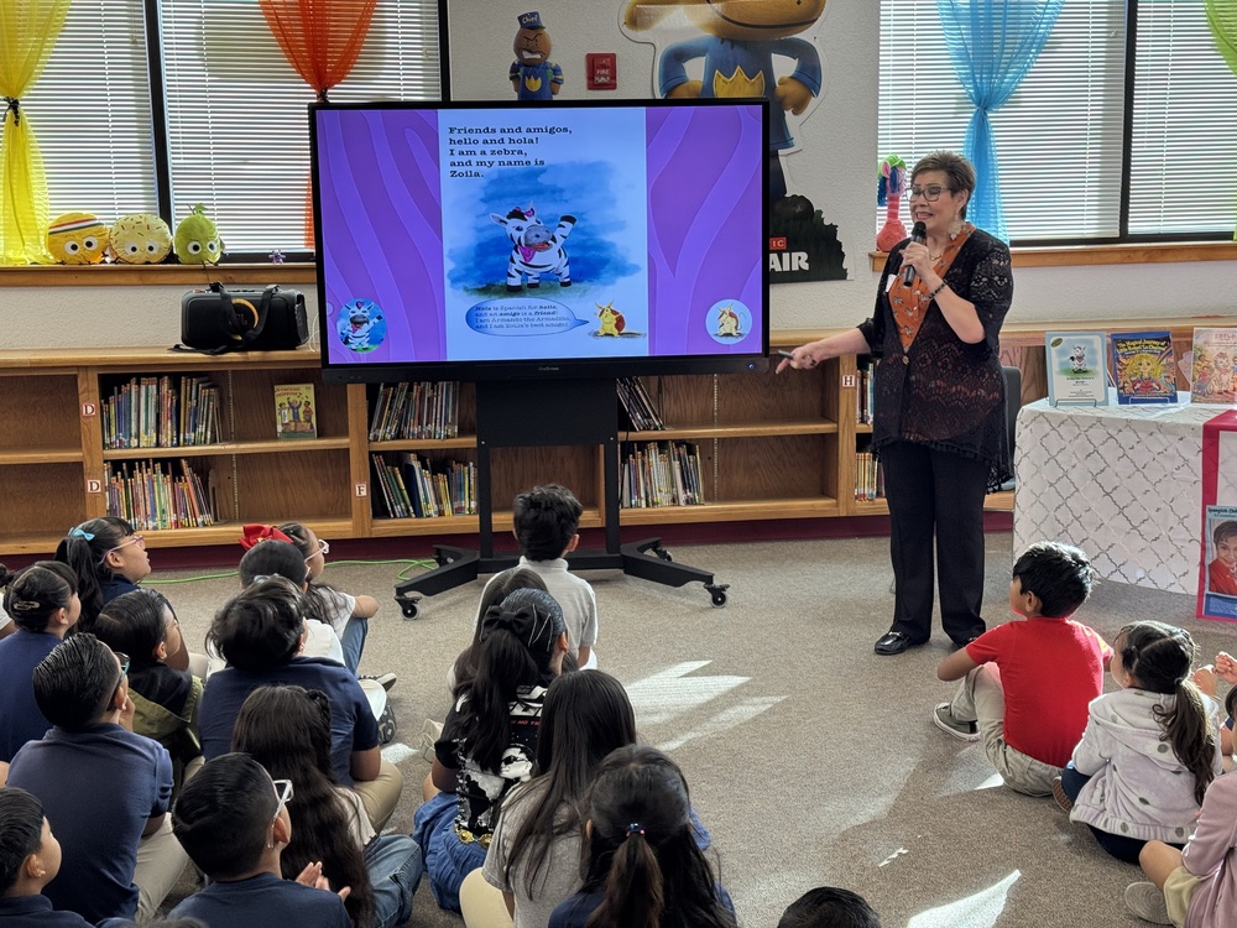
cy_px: 464
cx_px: 618
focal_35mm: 48
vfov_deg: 30.3
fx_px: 1715
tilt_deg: -10.2
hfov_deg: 39.7
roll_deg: +0.4
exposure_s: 1/60
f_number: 1.78
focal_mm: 6.76
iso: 64
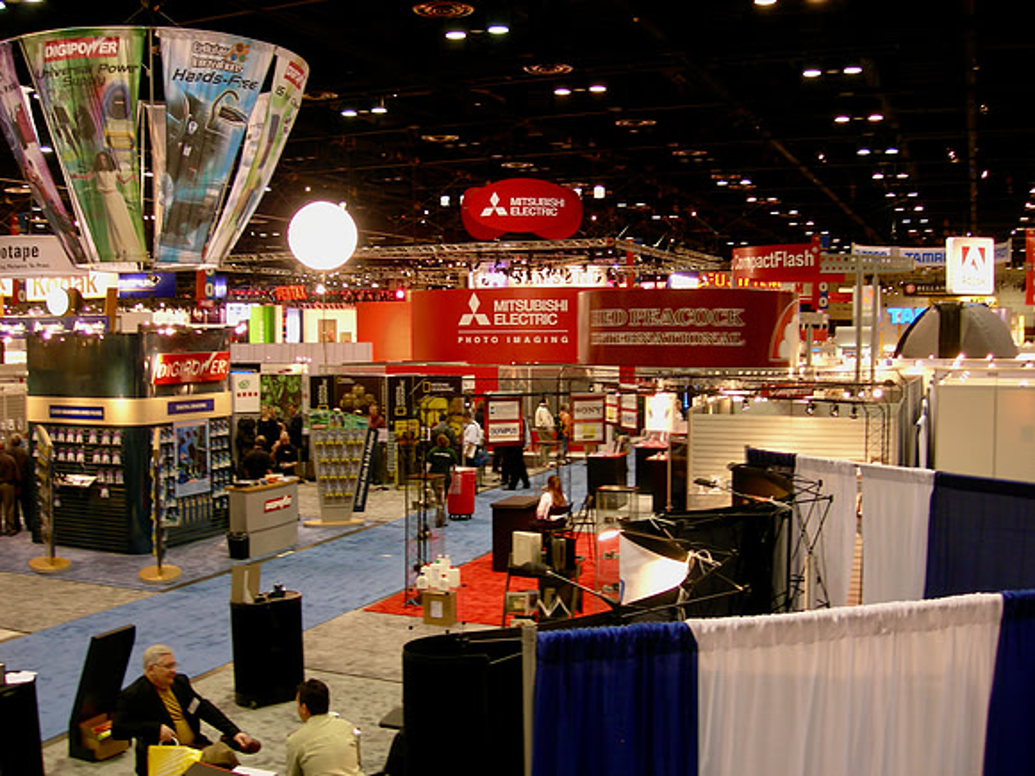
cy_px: 388
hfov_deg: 49.0
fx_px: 1136
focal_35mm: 38
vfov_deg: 37.7
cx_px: 518
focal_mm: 7.8
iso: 50
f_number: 2.8
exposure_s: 1/6.6
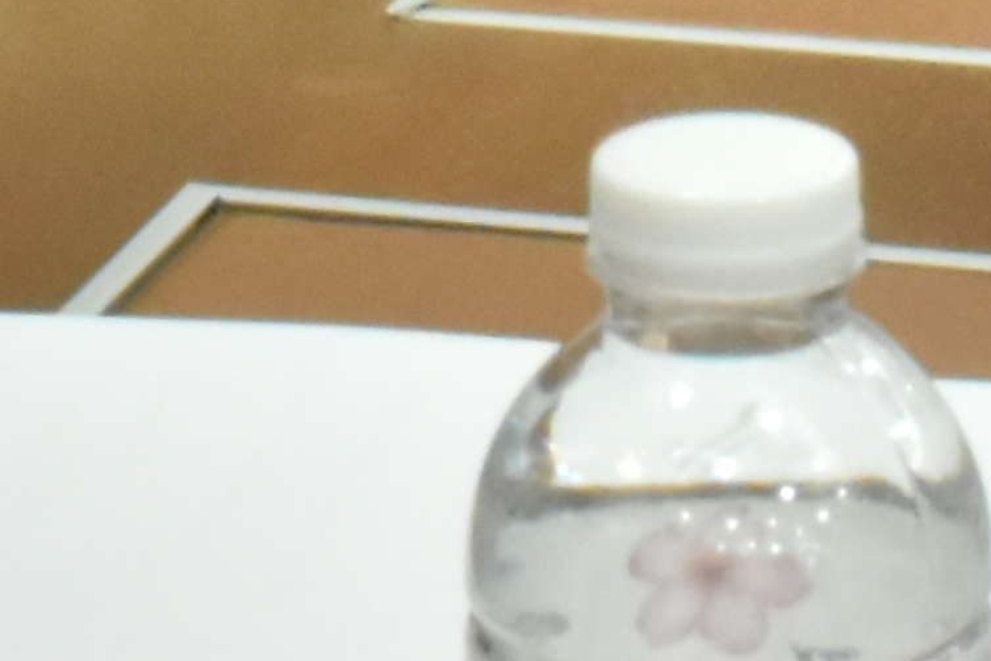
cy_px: -1732
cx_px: 326
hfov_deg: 5.4
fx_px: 10517
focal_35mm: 382
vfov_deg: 3.5
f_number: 20
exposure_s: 1/8
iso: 3200
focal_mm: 32
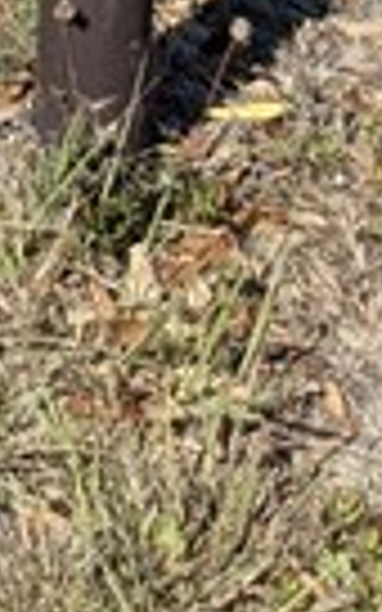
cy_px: -1652
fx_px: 3598
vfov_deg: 7.5
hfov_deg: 5.6
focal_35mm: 216
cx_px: -863
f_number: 1.73
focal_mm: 4.38
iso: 60
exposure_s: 1/2924
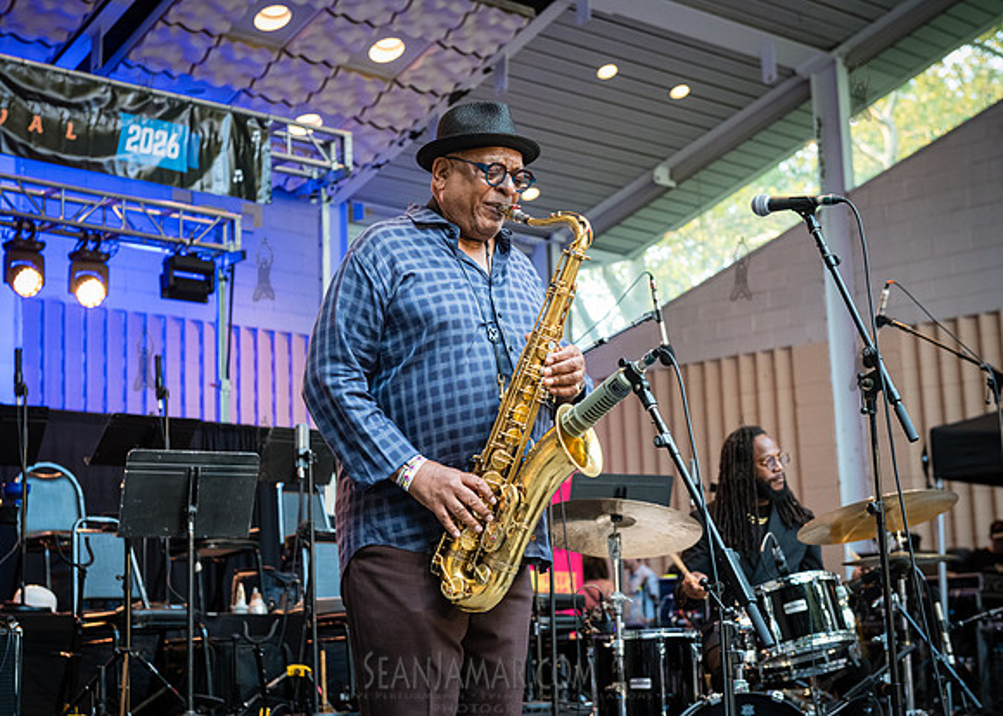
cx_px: 483
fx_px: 1777
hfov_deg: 31.5
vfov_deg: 22.8
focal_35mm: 62
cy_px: 349
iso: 4000
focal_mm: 58
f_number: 4
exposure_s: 1/250
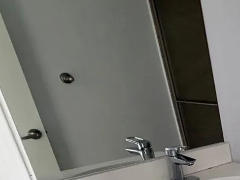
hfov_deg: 27.5
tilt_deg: -23.4
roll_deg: +0.8
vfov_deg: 28.5
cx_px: 365
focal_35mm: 46
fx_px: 319
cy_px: 200
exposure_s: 1/60
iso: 250
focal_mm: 2.22
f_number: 2.2
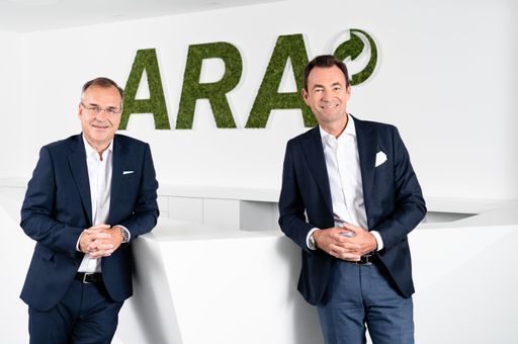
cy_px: 172
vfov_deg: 26.9
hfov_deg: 39.6
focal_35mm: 50
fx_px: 719
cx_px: 259
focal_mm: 50
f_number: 5.6
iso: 100
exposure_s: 1/125
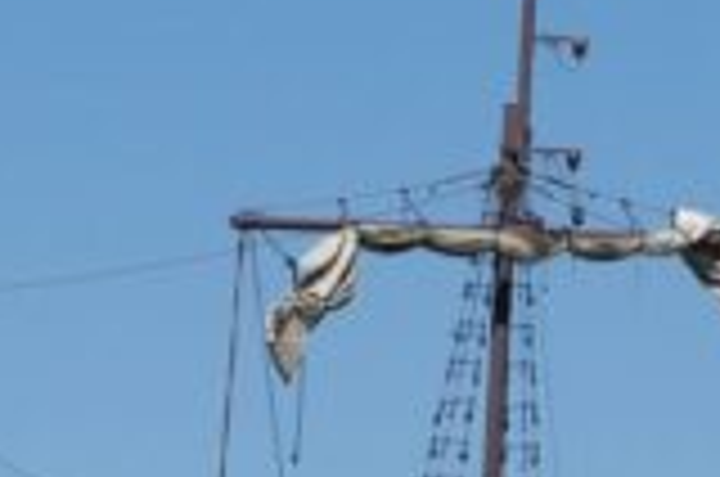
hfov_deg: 3.9
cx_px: 266
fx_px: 10563
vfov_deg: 2.6
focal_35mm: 529
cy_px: 1098
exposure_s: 1/250
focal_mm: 55
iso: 100
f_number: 9.5
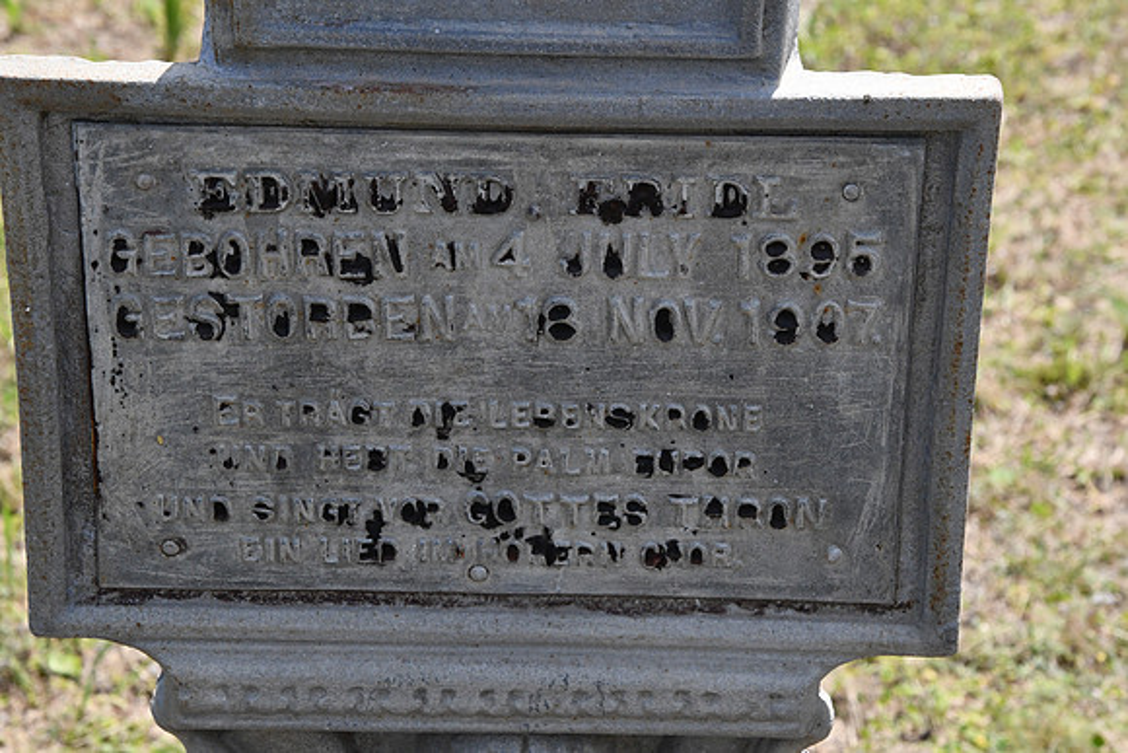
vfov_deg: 12.2
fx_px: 3510
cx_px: 564
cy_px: 376
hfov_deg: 18.3
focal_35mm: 112
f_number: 14
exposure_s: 1/800
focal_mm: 75
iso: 1600
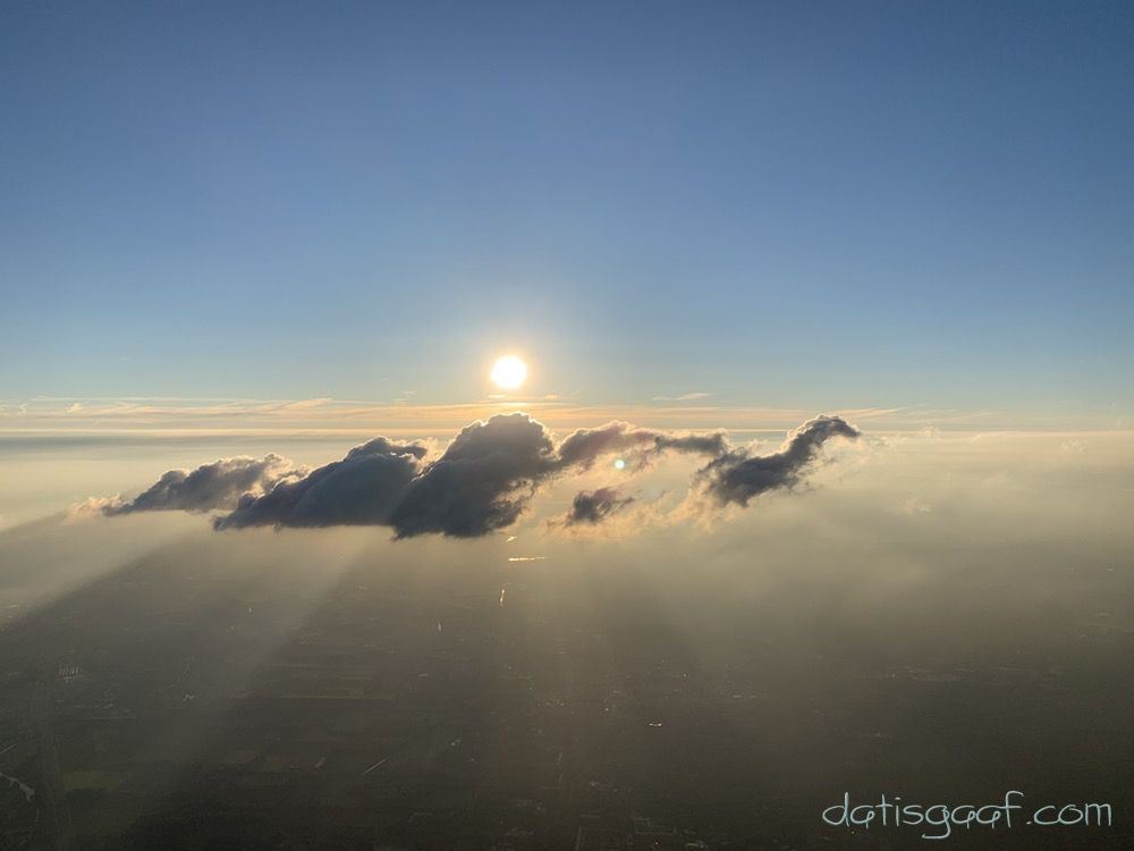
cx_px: 567
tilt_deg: +0.8
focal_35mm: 26
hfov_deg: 67.3
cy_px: 426
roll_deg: +1.2
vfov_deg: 53.1
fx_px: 852
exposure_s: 1/3650
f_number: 1.8
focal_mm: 4.25
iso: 25
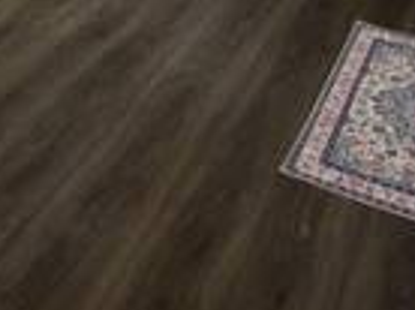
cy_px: -293
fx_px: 778
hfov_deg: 29.8
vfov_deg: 17.1
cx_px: 174
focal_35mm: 65
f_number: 2.2
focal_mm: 2.22
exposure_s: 1/120
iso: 200
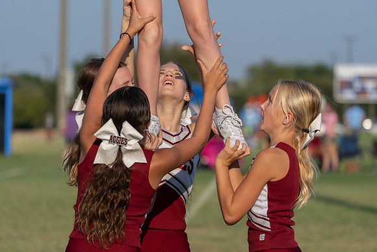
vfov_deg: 6.4
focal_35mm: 215
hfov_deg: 9.6
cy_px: 126
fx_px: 2252
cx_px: 188
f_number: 5.6
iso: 160
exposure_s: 1/1250
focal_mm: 215
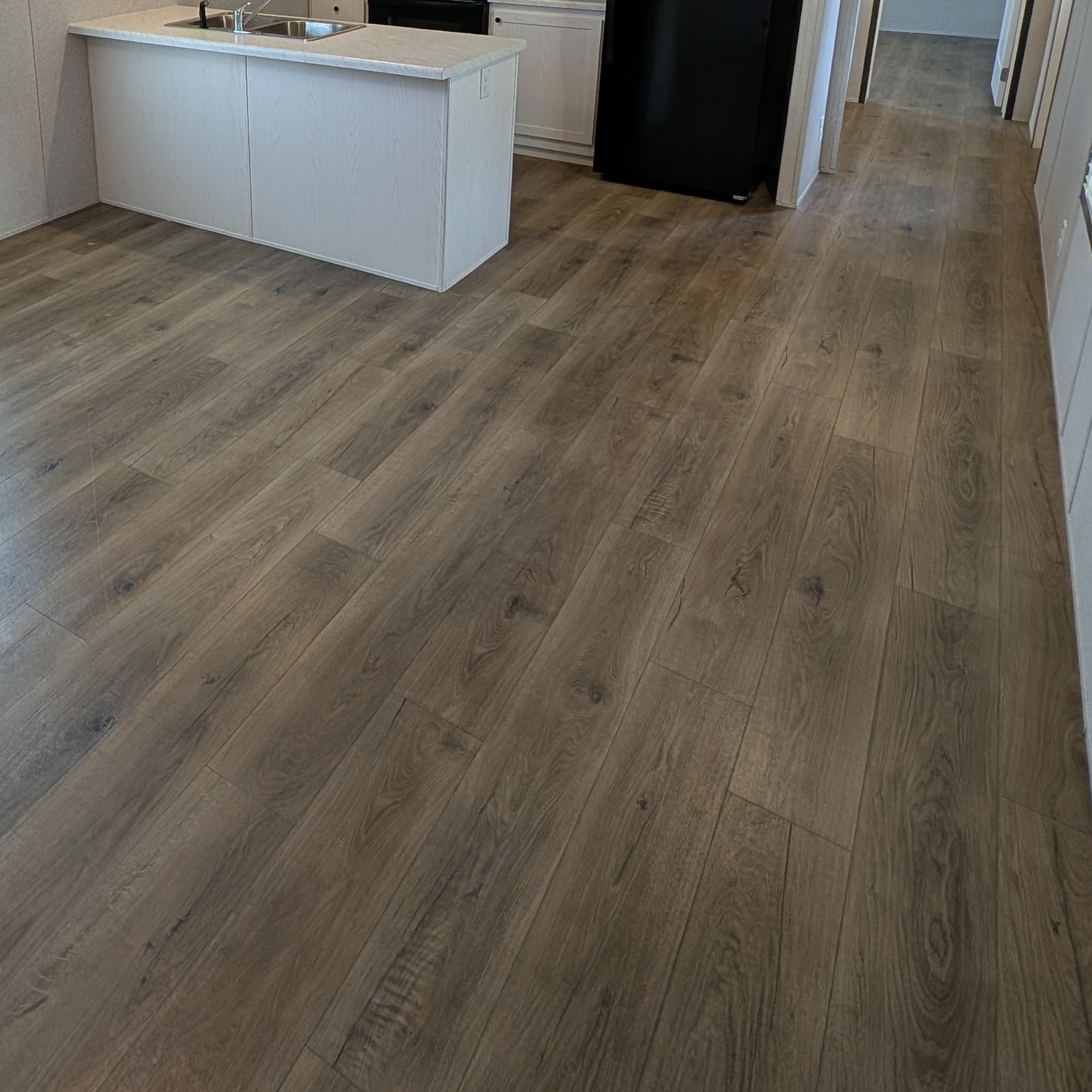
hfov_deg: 60.5
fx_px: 892
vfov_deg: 55.8
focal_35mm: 25
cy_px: 141
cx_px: 314
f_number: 1.95
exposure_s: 1/60
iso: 52
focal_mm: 2.23
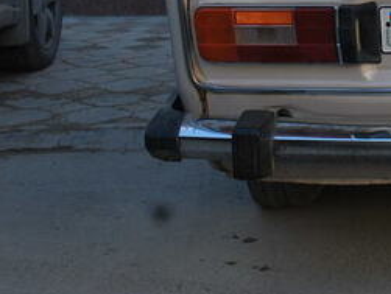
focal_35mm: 91
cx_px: 502
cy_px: -48
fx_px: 1029
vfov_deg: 15.7
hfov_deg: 19.8
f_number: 5.6
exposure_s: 1/125
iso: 125
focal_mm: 24
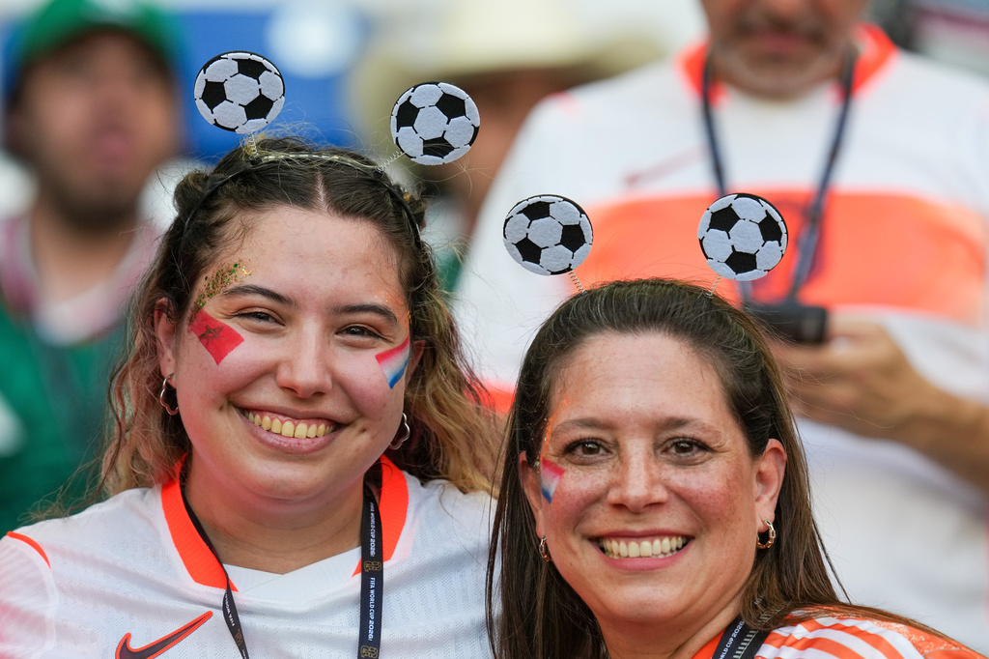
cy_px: 330
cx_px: 494
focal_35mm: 400
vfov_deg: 3.4
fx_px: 10985
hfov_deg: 5.2
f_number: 4.5
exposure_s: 1/800
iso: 800
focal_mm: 400
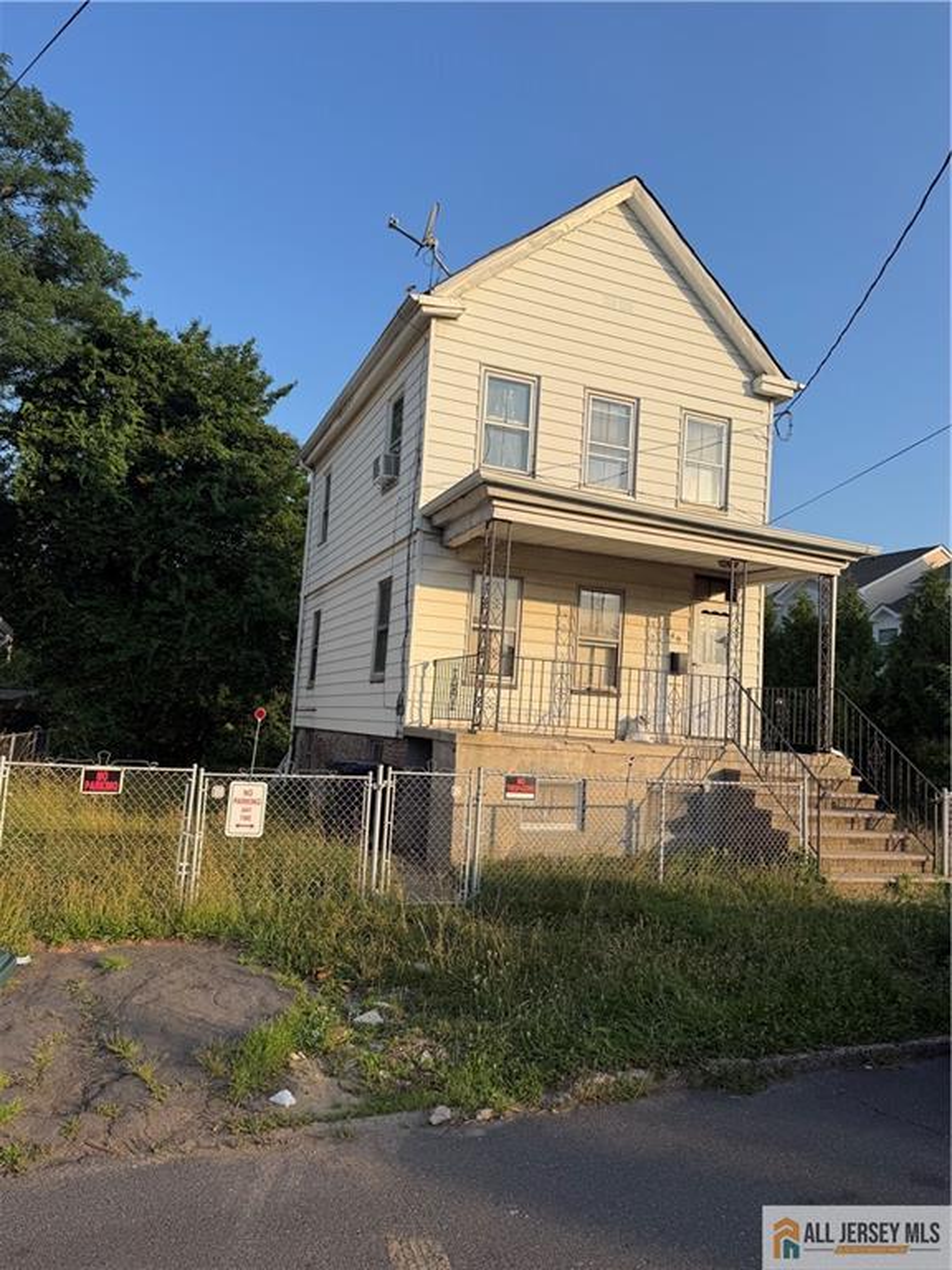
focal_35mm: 24
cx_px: 476
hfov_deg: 56.8
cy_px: 635
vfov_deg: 71.6
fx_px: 880
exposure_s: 1/3021
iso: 80
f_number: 1.78
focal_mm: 6.76
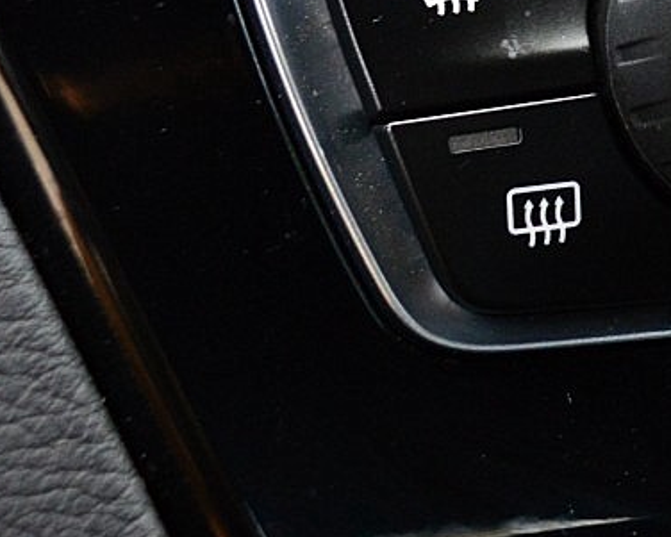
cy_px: -350
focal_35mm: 170
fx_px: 3377
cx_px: 940
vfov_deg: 8.8
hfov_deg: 11.0
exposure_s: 1/60
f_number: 5.6
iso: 800
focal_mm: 28
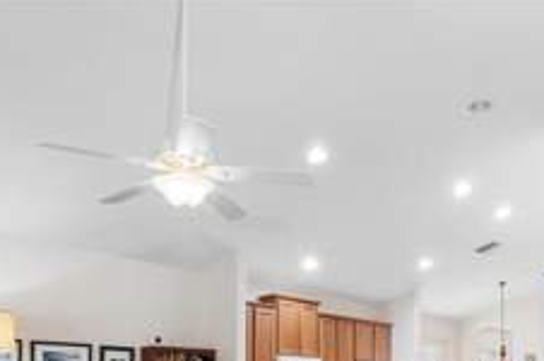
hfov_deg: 55.3
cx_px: 337
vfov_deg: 34.5
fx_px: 513
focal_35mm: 34
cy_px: 377
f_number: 11
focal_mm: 16
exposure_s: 1/60
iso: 1600
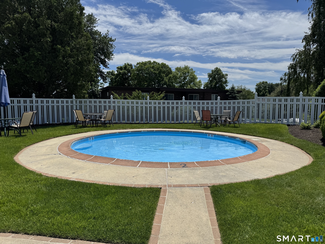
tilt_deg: -5.4
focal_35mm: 24
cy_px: 122
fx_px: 225
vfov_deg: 56.8
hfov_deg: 71.6
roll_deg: -2.6
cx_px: 162
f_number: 1.78
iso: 80
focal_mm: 6.76
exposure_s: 1/9009
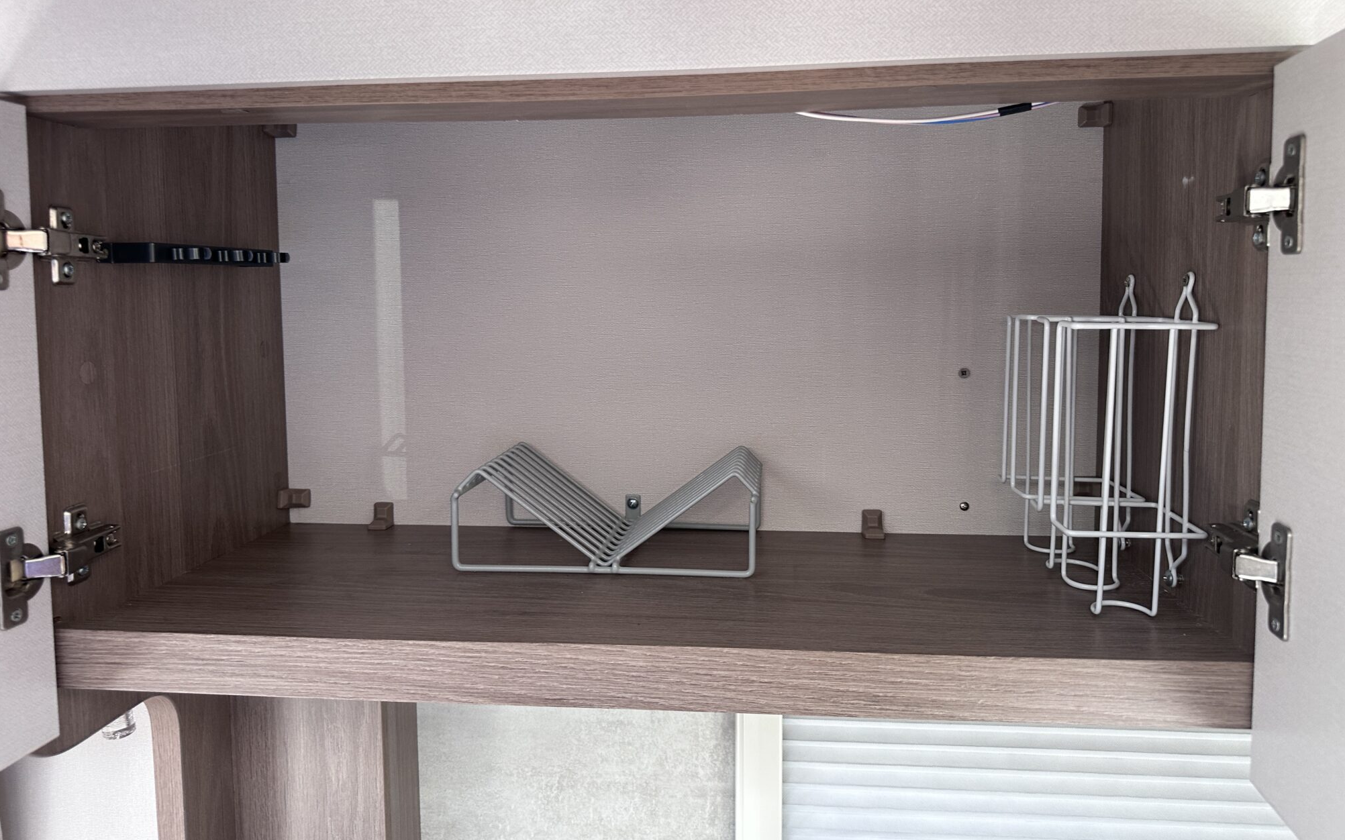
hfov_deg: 70.4
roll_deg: -0.1
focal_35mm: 26
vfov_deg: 47.5
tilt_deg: -3.8
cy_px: 370
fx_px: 953
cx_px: 685
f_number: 1.78
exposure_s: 1/121
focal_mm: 6.86
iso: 125
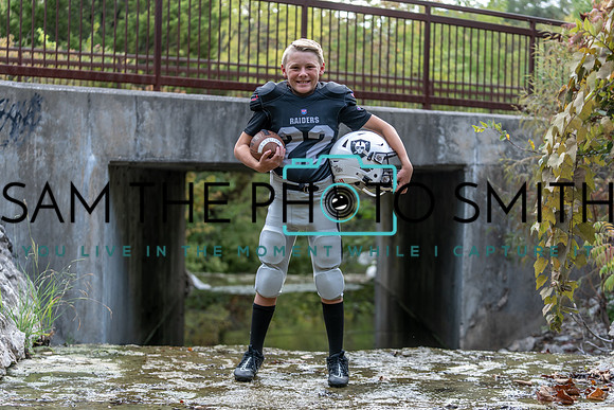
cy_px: 205
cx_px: 307
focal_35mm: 70
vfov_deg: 19.5
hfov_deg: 28.8
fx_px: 1194
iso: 250
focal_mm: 70
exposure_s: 1/320
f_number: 2.8
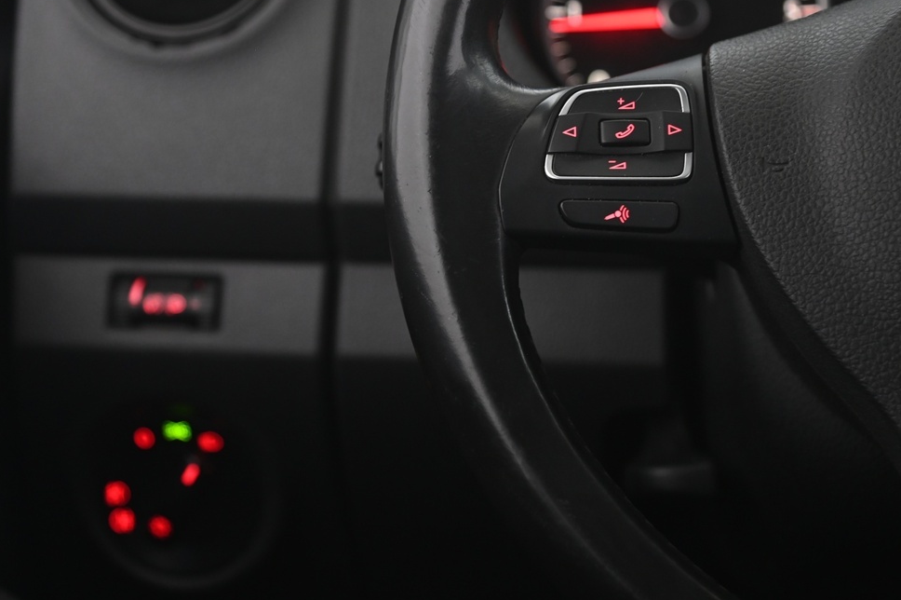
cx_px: 317
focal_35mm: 109
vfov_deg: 12.5
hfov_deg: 18.7
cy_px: 206
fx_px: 2726
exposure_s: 1/10
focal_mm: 65
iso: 1000
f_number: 4
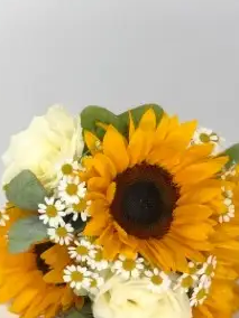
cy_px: 208
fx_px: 810
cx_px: 131
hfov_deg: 16.8
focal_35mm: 88
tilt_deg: -23.7
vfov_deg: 22.2
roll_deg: +0.8
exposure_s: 1/100
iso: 20
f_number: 2.4
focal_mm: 6
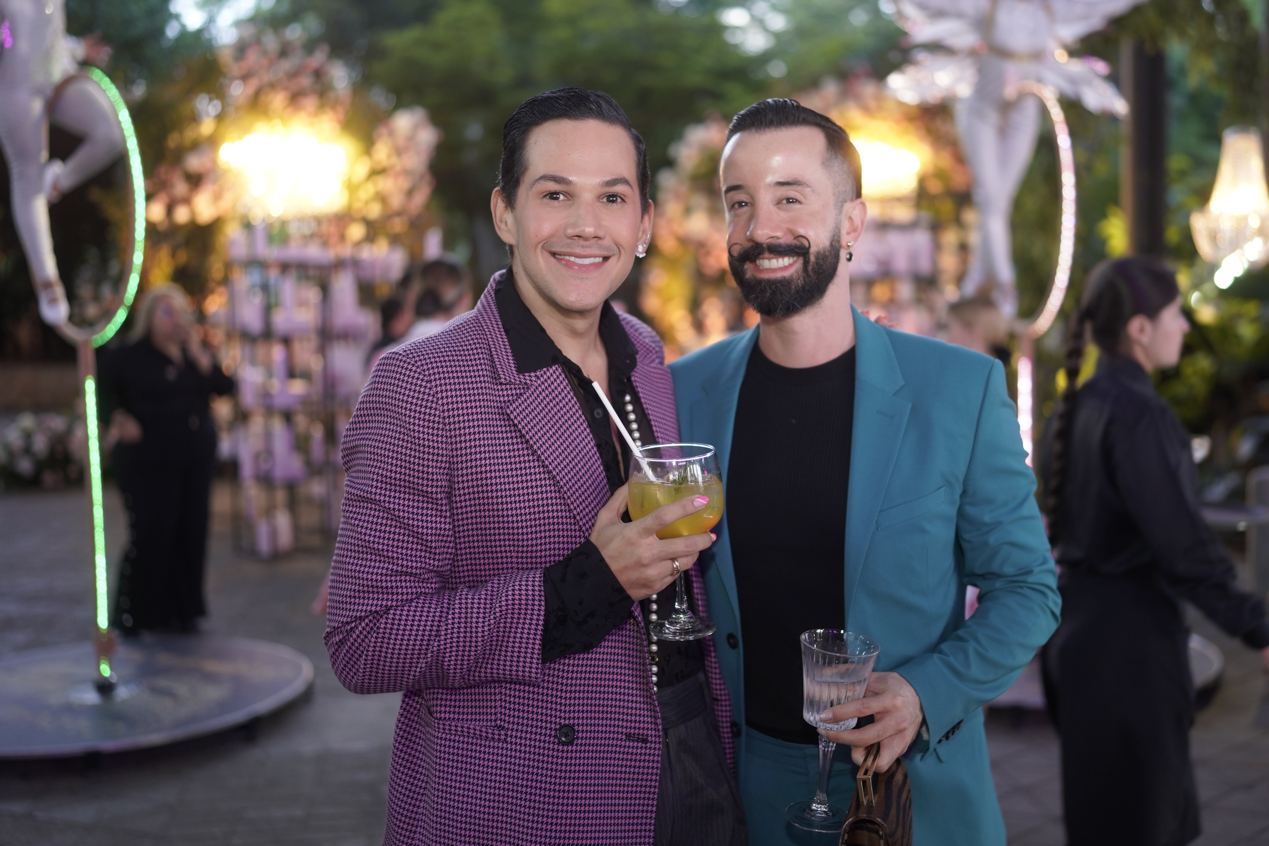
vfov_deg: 32.6
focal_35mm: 41
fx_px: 1445
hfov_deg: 47.3
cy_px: 415
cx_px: 714
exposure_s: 1/125
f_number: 1.4
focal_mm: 35
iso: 640
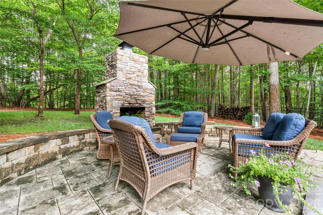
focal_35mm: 17
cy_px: 108
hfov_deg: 94.3
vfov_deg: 71.4
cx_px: 162
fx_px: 150
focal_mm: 16.7
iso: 100
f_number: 22
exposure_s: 3.2
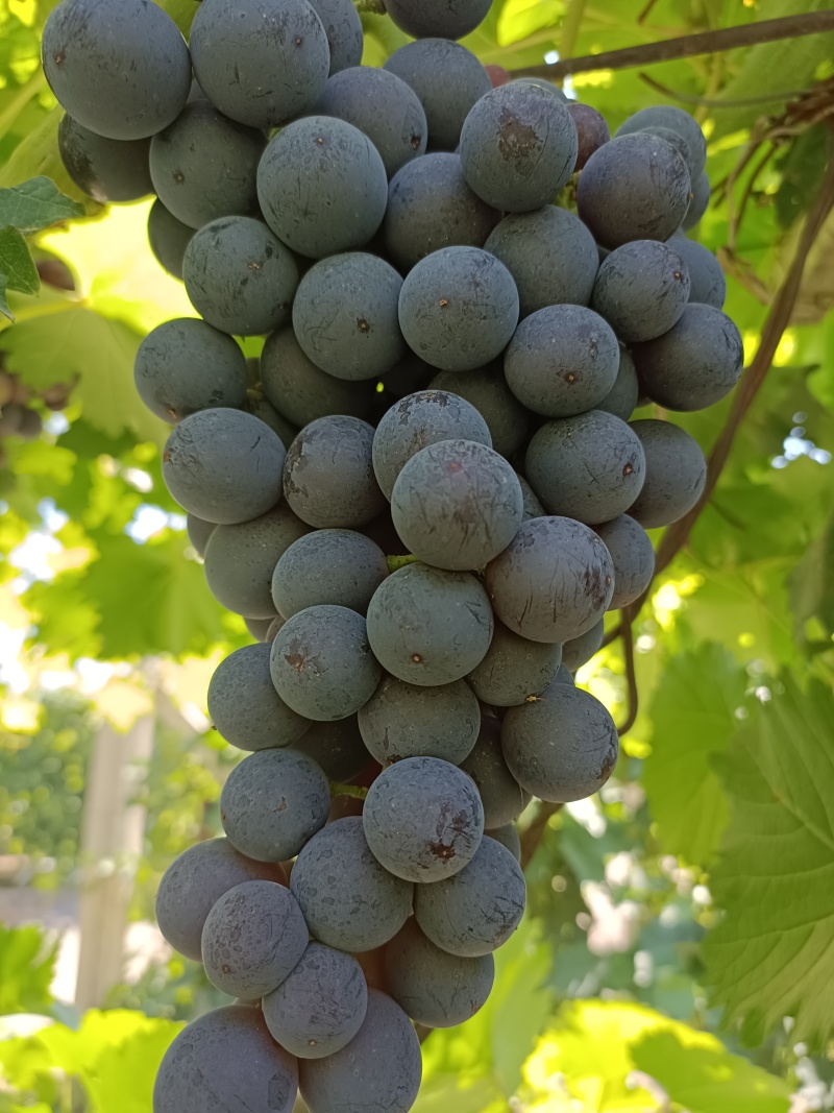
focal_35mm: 25
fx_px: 803
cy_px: 556
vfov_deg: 69.4
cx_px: 417
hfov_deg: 54.9
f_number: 1.79
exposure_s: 1/100
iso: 112
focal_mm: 4.75
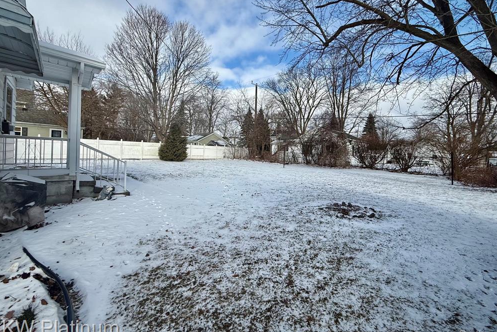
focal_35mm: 15
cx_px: 254
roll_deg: -2.2
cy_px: 150
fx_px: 207
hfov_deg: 100.4
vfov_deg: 77.1
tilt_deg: +1.2
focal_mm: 2.22
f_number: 2.2
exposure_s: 1/2092
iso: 50
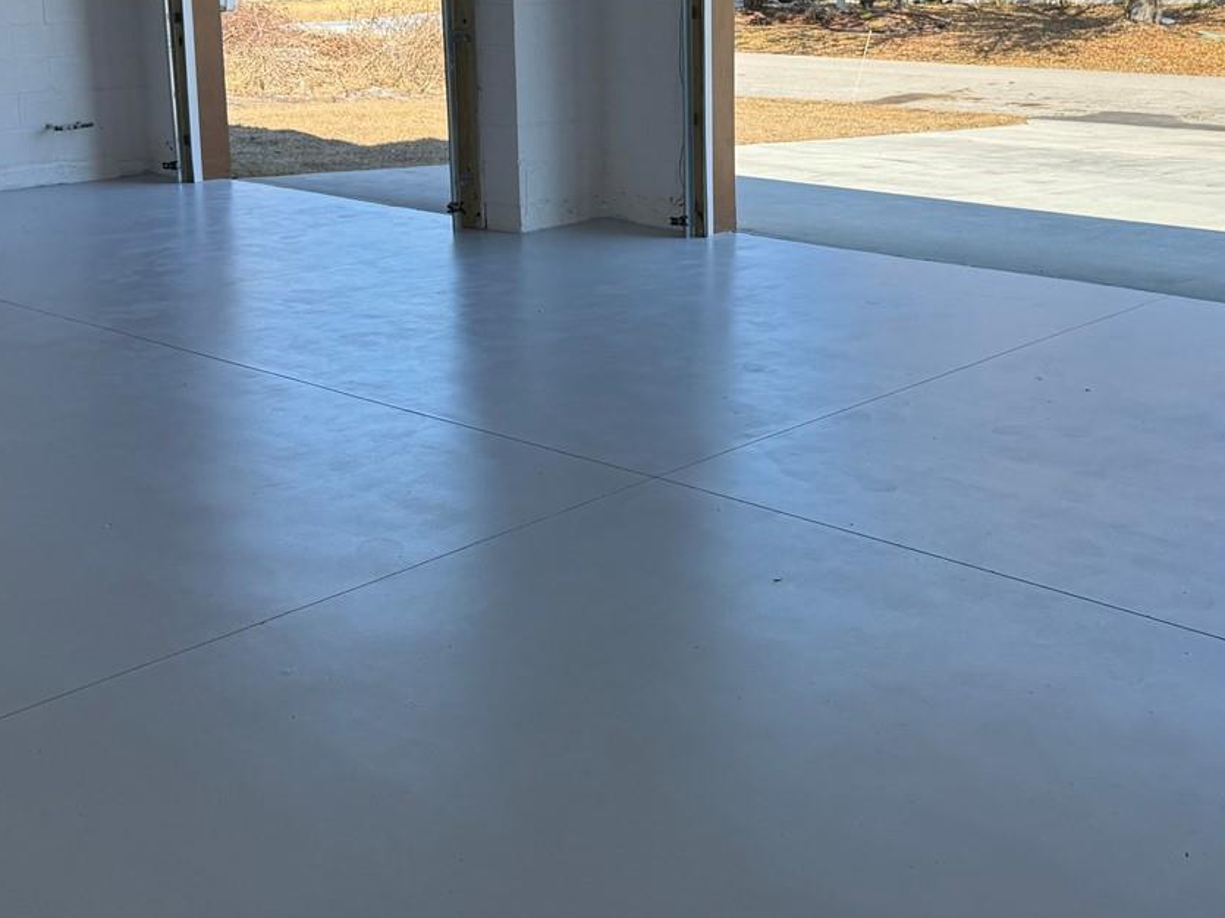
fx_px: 1628
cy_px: 230
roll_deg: +0.5
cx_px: 769
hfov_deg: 40.9
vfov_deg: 31.0
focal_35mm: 46
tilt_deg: -9.9
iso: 80
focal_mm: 6.76
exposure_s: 1/1812
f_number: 1.78
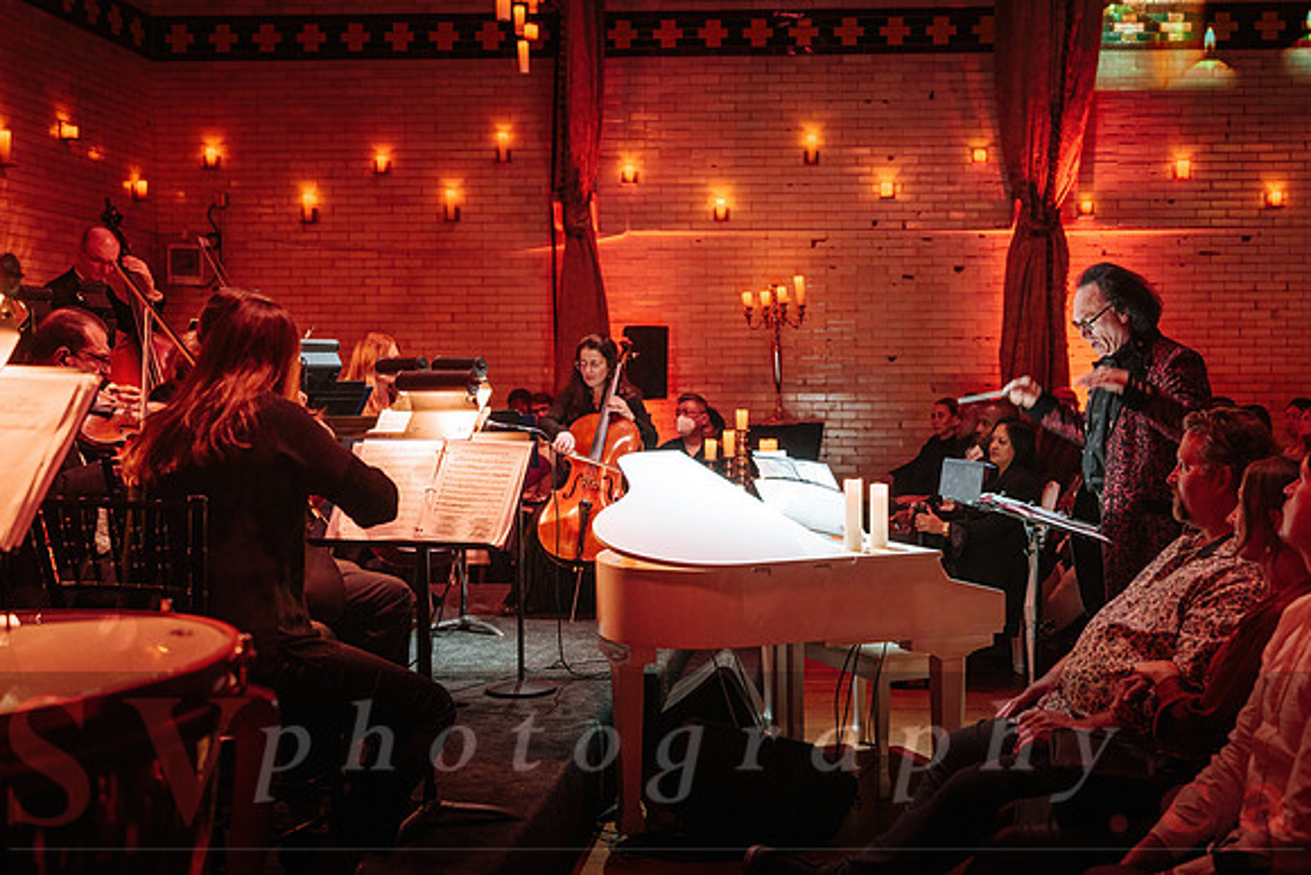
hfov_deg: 47.1
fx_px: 1500
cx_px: 750
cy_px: 481
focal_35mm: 41
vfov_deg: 32.5
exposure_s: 1/60
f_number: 2.8
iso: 1600
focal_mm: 35
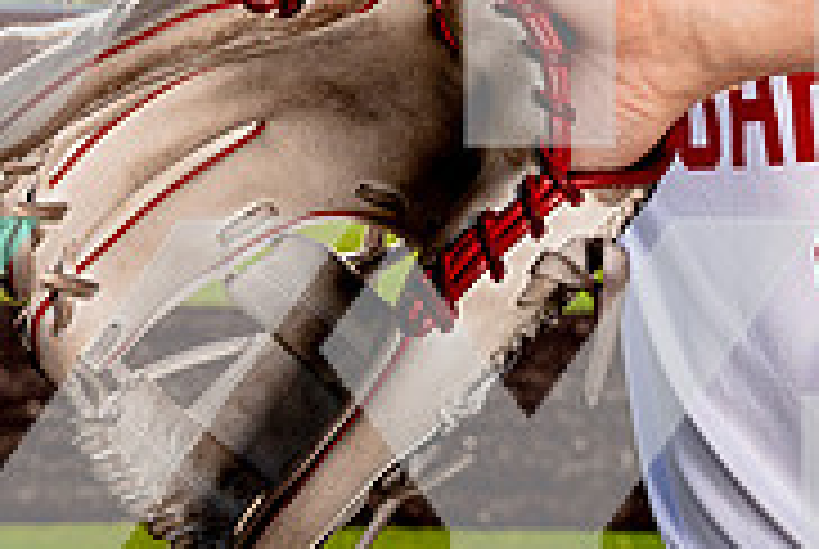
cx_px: 663
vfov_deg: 7.1
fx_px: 4421
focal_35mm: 194
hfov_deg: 10.6
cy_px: 99
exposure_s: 1/250
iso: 100
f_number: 8
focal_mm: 49
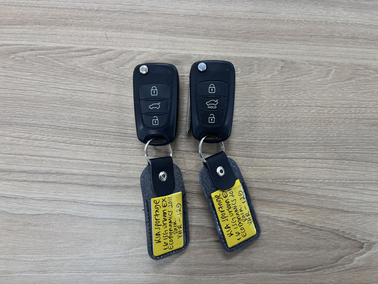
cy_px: 142
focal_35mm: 26
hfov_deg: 67.3
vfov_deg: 53.1
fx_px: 284
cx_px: 189
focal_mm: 5.1
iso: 100
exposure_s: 1/100
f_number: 1.6
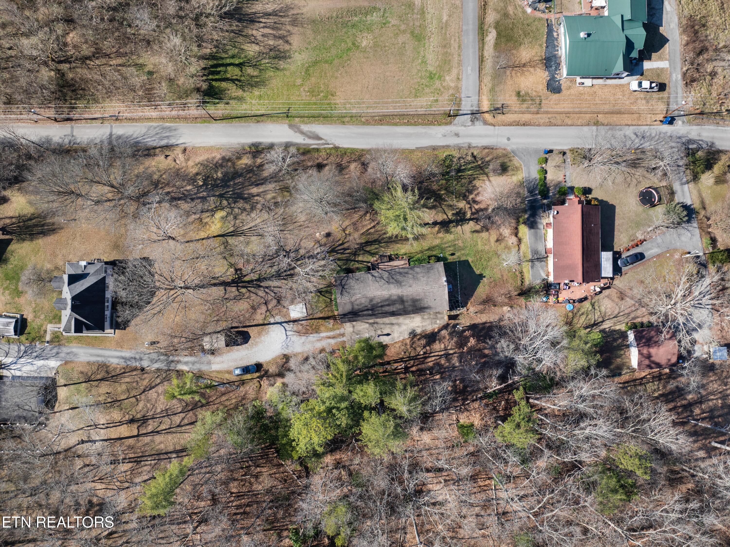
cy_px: 274
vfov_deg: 56.8
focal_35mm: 24
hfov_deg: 71.6
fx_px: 506
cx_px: 365
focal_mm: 12.29
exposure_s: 1/160
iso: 100
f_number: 2.8
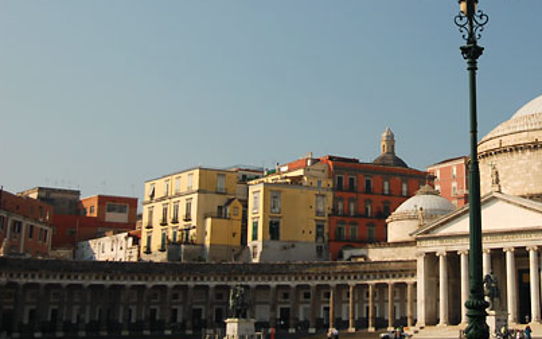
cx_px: 413
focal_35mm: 66
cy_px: 76
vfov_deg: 19.5
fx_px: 975
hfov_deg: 30.5
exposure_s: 1/350
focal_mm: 28
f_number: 4
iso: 100
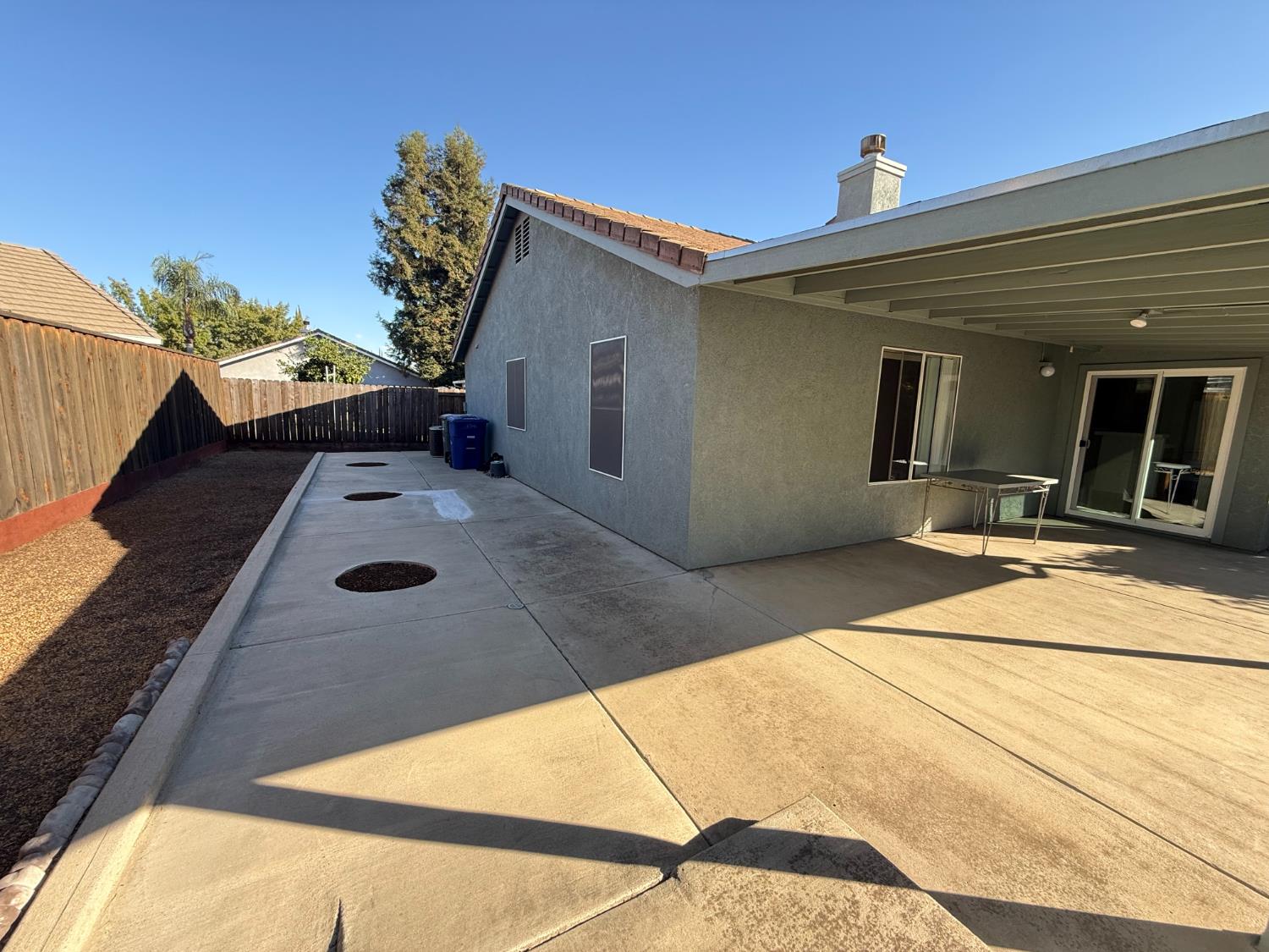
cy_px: 476
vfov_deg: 85.7
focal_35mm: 14
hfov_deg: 102.1
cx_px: 634
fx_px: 513
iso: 64
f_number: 2.2
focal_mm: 2.22
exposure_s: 1/383
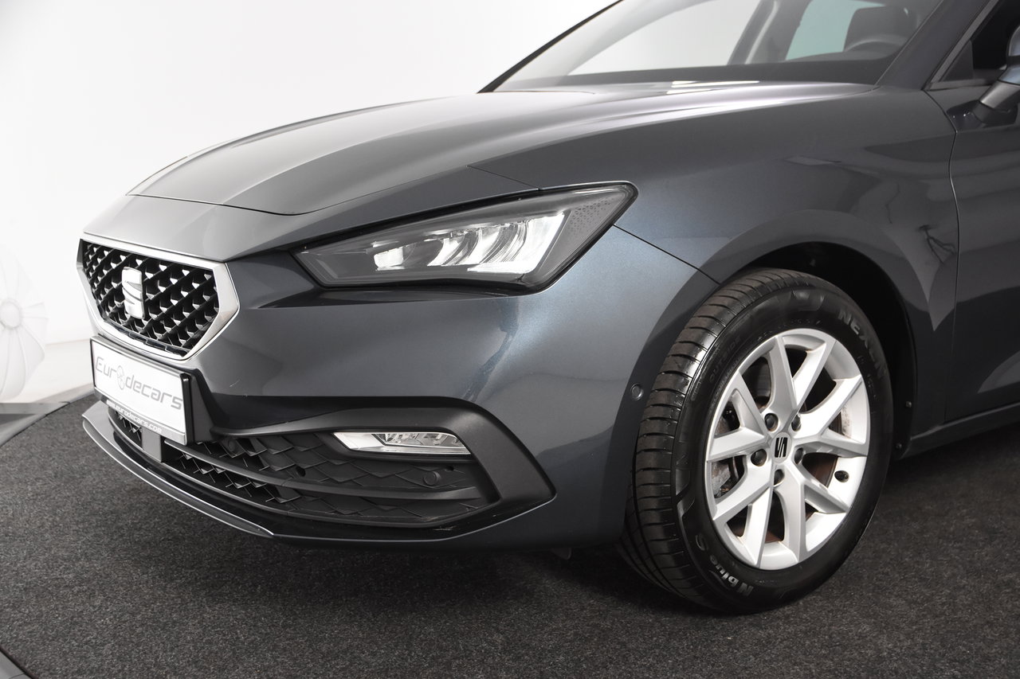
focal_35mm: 42
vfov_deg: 31.9
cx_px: 510
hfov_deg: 46.4
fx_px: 1190
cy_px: 340
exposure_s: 1/80
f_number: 4.5
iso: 1600
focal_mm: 28
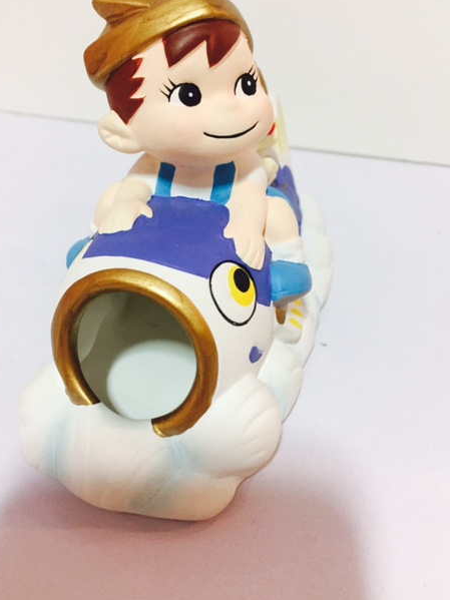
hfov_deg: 45.4
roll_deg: -1.2
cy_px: 282
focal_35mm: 31
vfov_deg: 58.3
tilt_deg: -34.9
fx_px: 538
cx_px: 227
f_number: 2.2
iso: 80
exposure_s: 1/33
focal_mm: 4.15
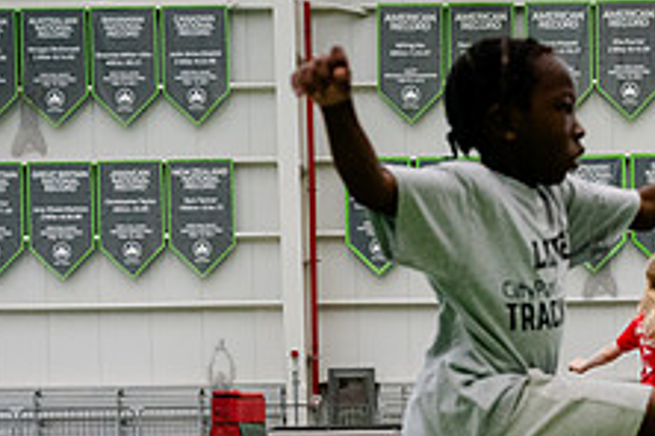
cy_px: 532
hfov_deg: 21.2
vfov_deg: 14.1
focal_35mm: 94
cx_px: 599
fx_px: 1710
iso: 6400
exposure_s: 1/1250
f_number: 4
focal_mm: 36
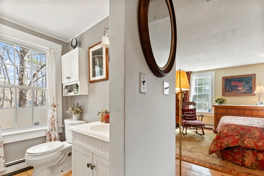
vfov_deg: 77.3
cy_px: 88
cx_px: 132
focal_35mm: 15
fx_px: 110
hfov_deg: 100.4
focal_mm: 10
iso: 400
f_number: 9
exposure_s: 1/8
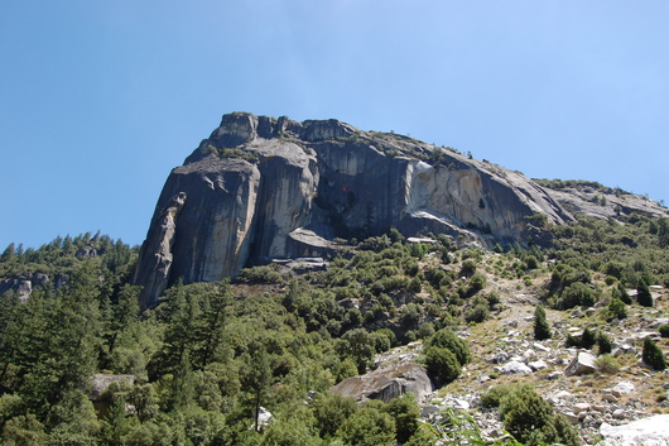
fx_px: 520
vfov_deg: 46.4
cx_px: 326
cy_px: 227
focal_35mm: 28
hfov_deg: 65.5
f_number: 8
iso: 200
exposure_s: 1/250
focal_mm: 18
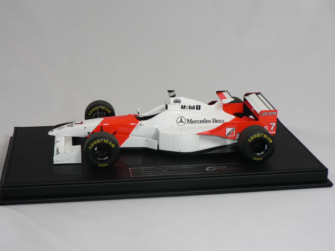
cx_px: 168
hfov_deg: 32.2
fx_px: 581
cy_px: 126
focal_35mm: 60
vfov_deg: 24.4
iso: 80
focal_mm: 10.1
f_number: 3.2
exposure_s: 1/60
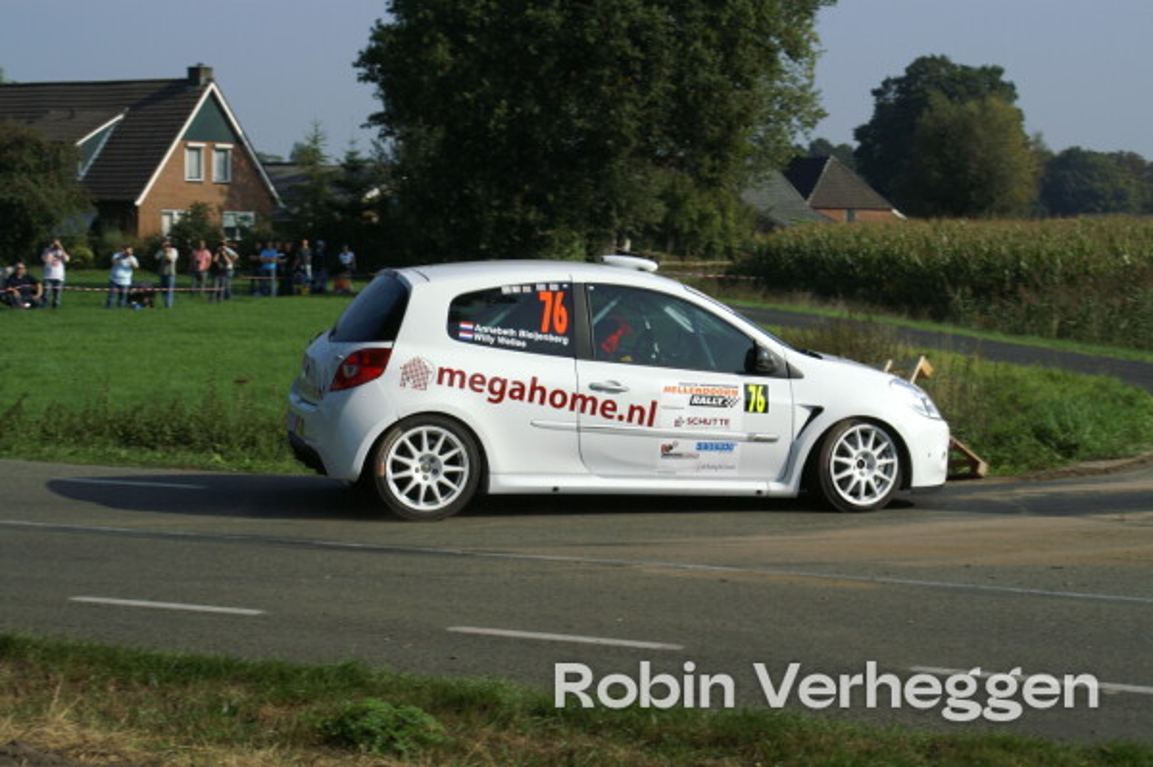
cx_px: 576
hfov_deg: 27.0
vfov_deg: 18.2
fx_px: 2400
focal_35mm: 75
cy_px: 384
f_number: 13
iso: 400
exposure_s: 1/500
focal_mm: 50
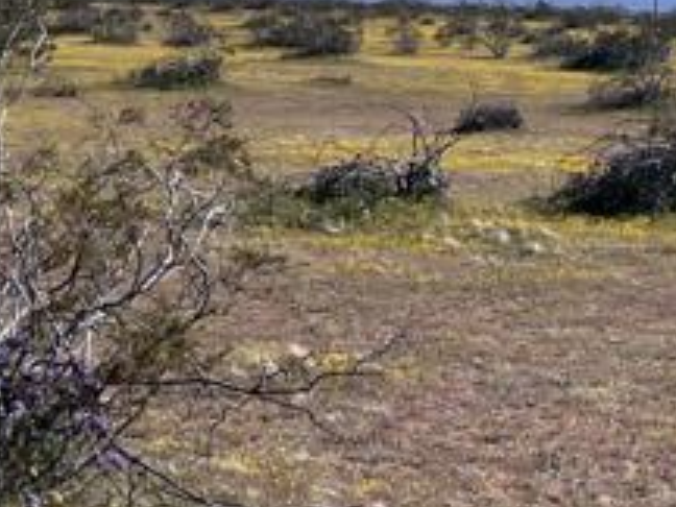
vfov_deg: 12.0
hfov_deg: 15.7
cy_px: 78
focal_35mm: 123
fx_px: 2402
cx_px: 660
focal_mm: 5.7
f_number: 1.5
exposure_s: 1/6211
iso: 50
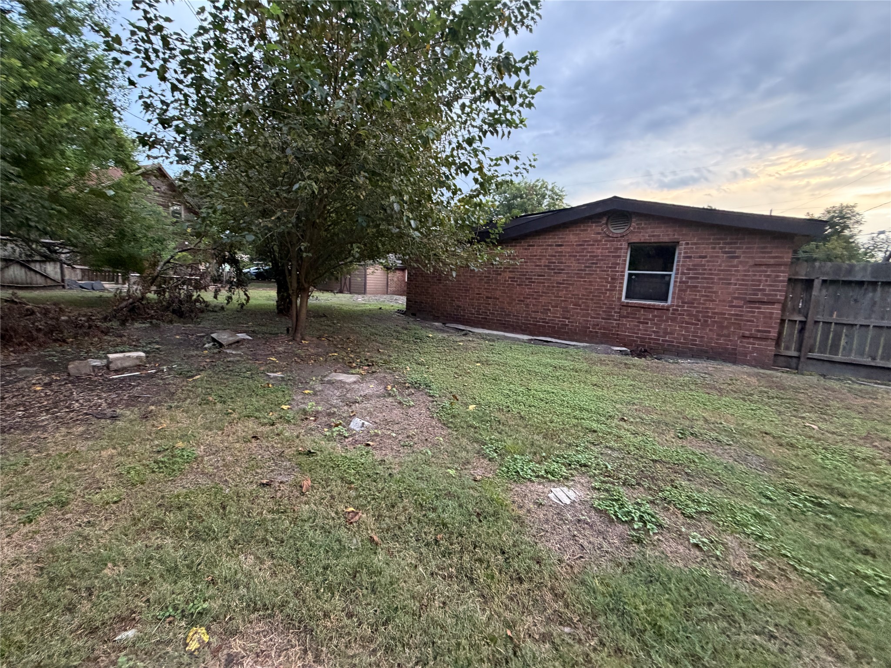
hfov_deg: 102.1
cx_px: 446
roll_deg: -5.0
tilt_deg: -11.9
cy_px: 334
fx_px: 360
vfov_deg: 85.7
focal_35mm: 14
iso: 320
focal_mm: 2.22
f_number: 2.2
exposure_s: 1/94
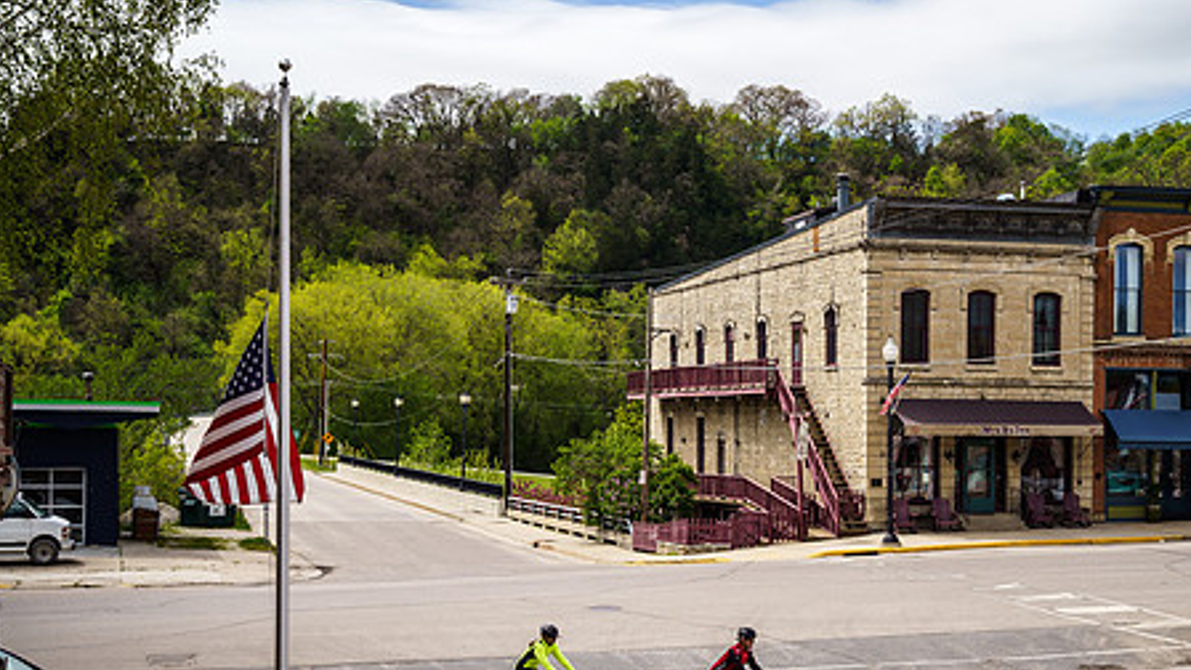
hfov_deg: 34.9
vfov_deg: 20.0
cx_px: 659
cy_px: 440
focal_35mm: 60
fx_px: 1895
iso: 200
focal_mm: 43.6
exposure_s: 1/1000
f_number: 5.6
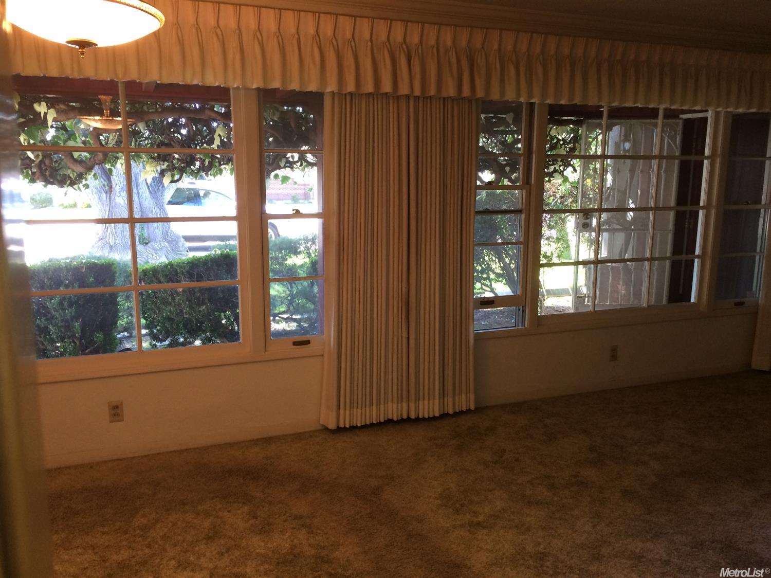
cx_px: 386
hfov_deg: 61.7
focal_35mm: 29
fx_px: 646
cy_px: 289
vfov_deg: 48.2
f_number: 2.2
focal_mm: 4.15
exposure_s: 1/30
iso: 50
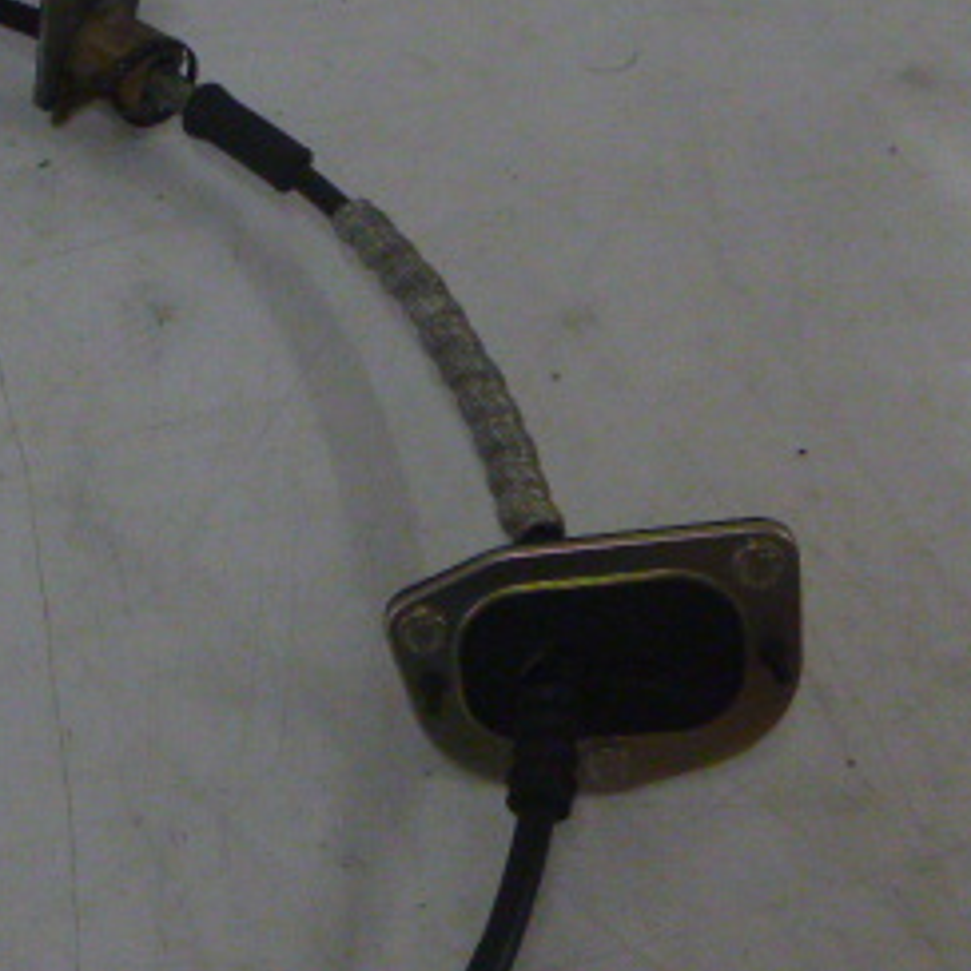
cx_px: 12
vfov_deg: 29.5
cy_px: 561
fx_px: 1841
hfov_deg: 27.9
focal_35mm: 58
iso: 400
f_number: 3.9
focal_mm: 4.5
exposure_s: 1/50
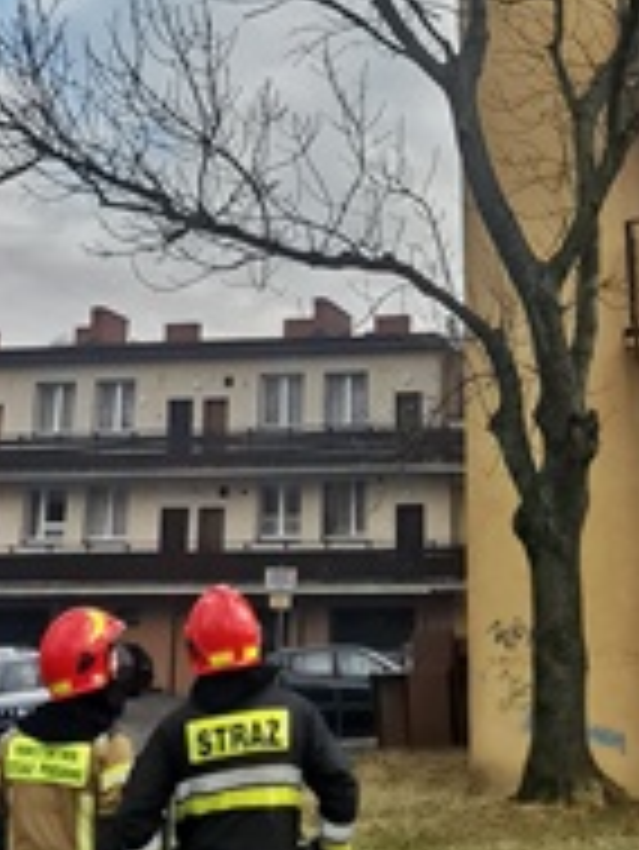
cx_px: 369
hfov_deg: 20.4
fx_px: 1770
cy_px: -211
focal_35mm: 72
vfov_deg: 24.1
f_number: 2.2
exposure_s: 1/636
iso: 50
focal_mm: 2.35
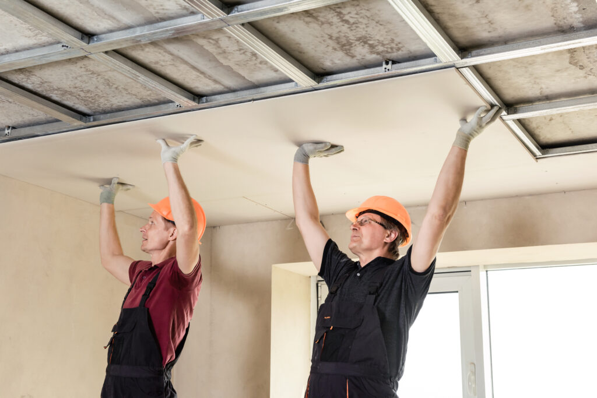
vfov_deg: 24.6
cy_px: 199
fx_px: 912
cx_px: 298
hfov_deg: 36.2
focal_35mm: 55
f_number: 7.1
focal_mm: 55
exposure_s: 1/125
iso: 500
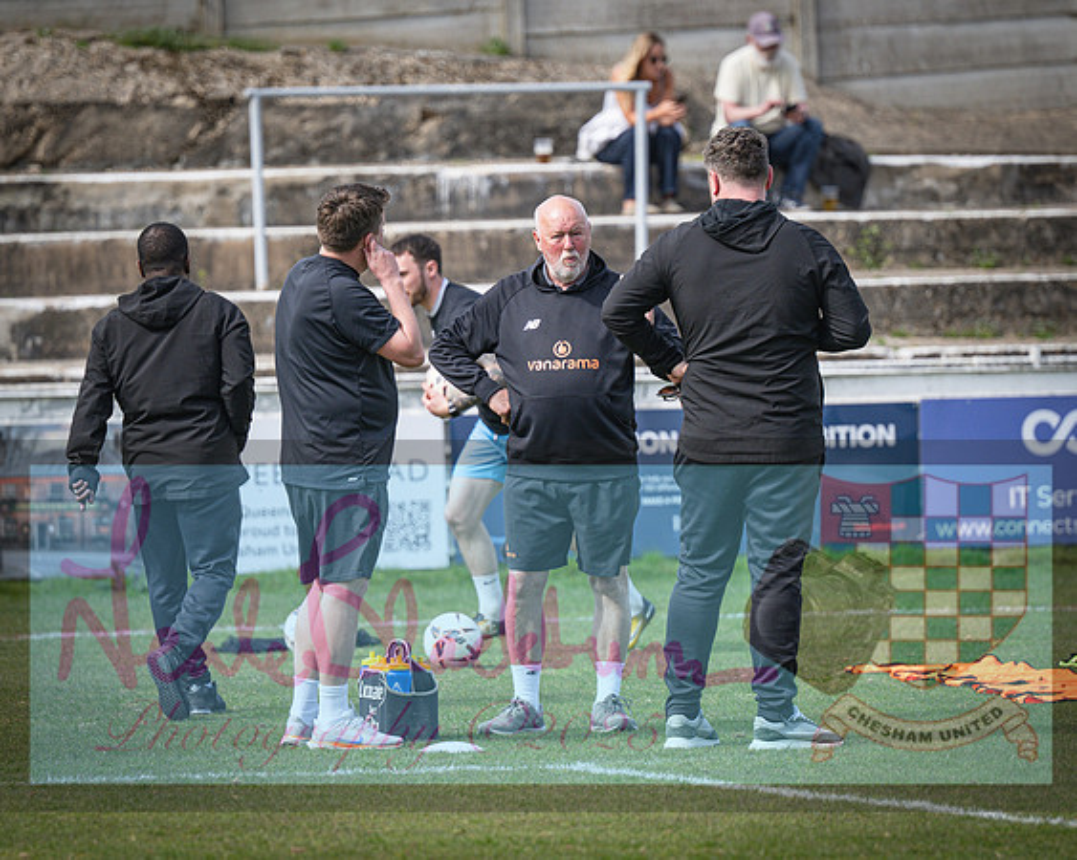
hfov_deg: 6.3
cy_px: 432
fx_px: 9836
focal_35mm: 309
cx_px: 520
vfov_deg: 5.0
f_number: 2.8
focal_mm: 175
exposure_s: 1/2500
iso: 200
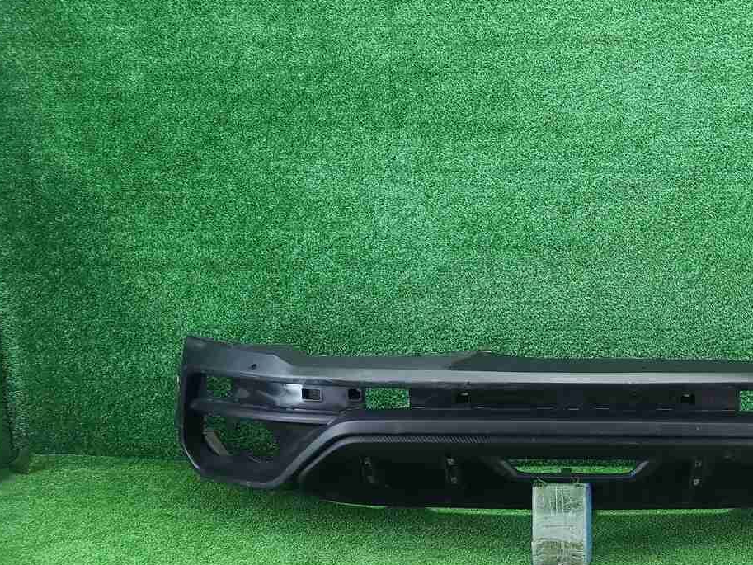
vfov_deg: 35.1
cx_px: 583
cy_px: 321
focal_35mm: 41
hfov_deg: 44.0
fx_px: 892
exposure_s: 1/50
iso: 198
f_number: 1.8
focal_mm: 5.4
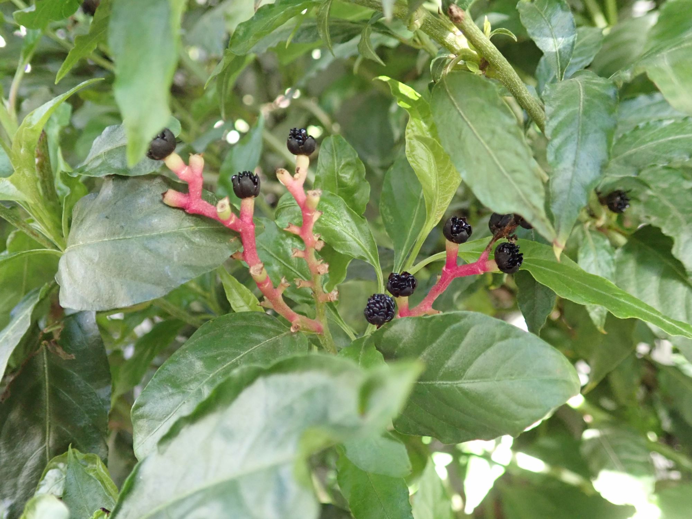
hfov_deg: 60.0
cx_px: 346
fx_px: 600
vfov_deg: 46.8
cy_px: 260
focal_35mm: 30
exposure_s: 1/80
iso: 800
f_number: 2.3
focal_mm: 5.5
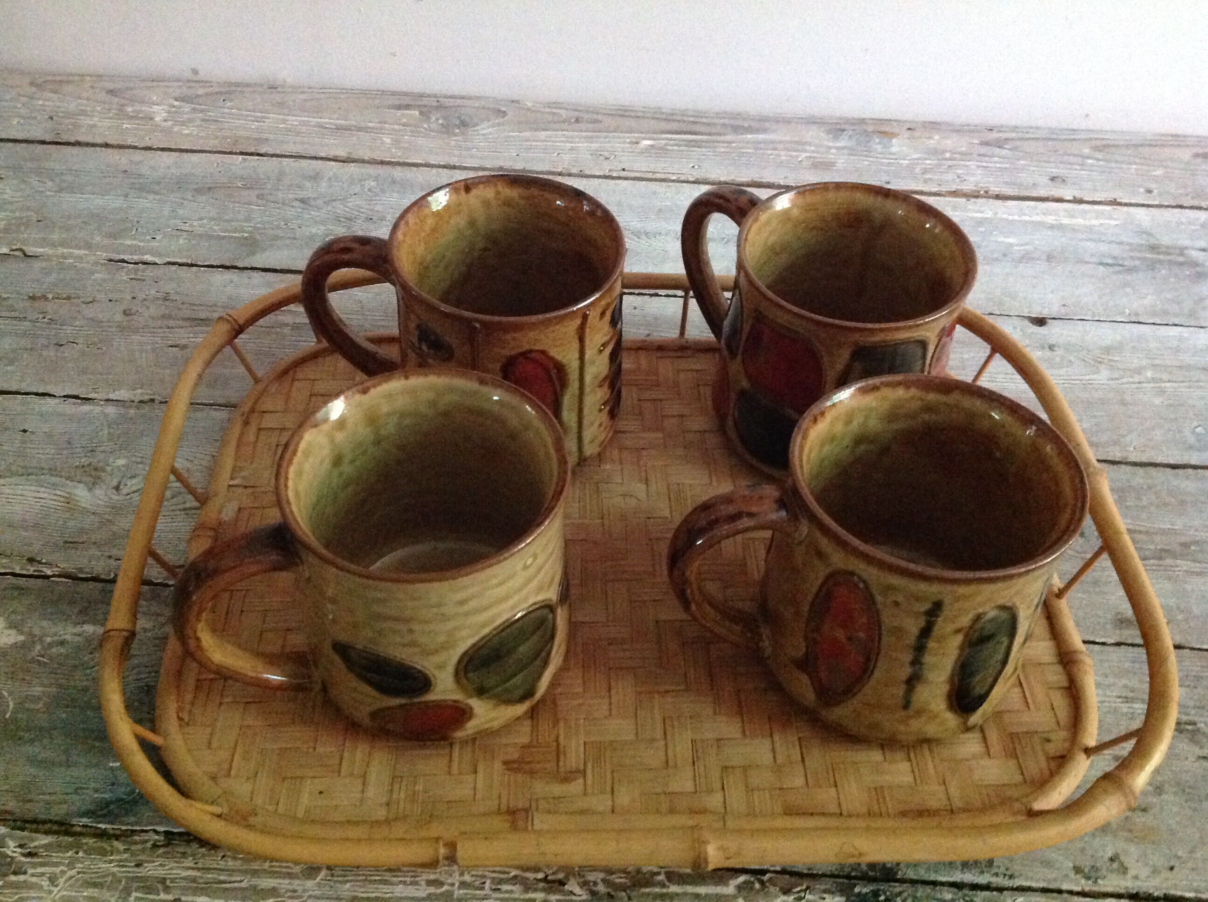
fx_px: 1220
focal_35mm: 35
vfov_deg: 40.6
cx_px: 604
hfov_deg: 52.7
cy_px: 451
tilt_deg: -46.9
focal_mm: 4.28
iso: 800
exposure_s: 1/15
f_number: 2.4
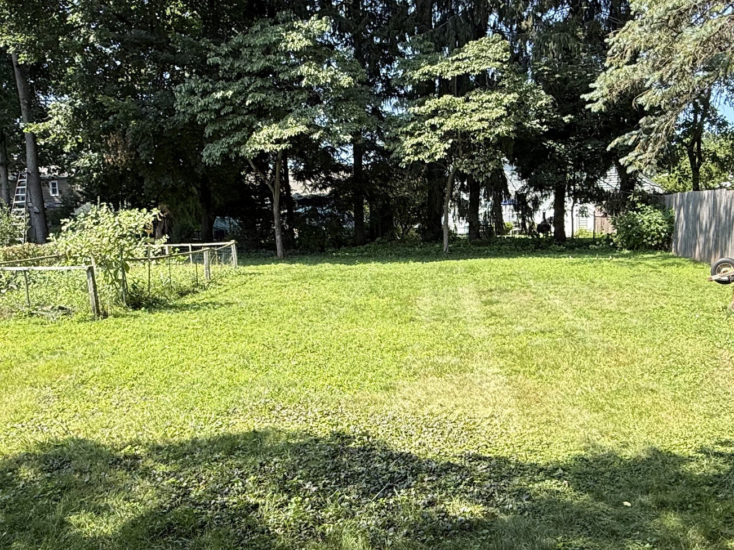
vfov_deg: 42.6
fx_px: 700
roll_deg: +1.9
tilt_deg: -7.7
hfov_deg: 55.3
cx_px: 357
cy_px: 342
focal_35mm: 33
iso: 50
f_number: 2.2
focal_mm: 2.22
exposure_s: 1/514
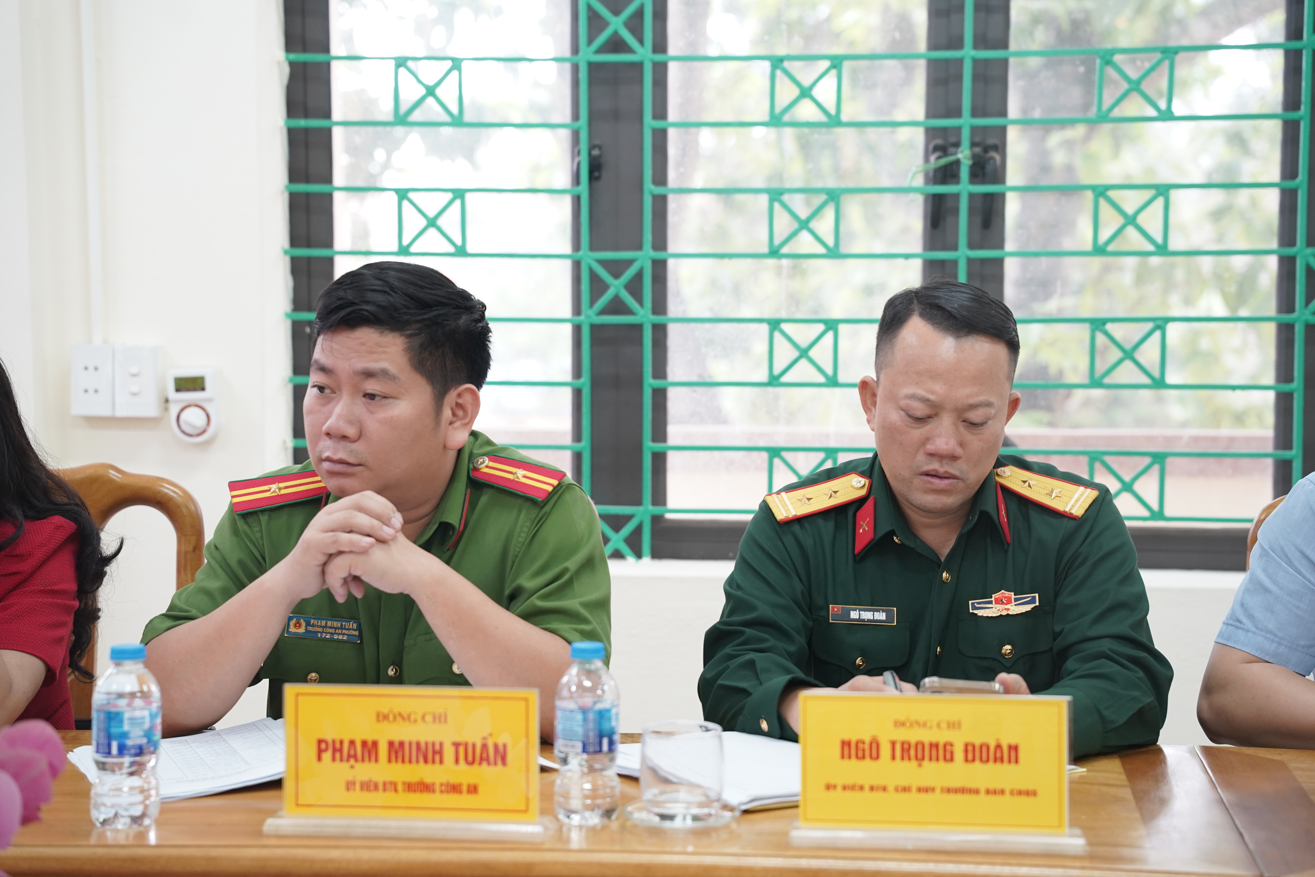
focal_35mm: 70
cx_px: 658
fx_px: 2557
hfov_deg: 28.8
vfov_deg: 19.5
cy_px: 438
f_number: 3.5
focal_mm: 70
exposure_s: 1/100
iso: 1600
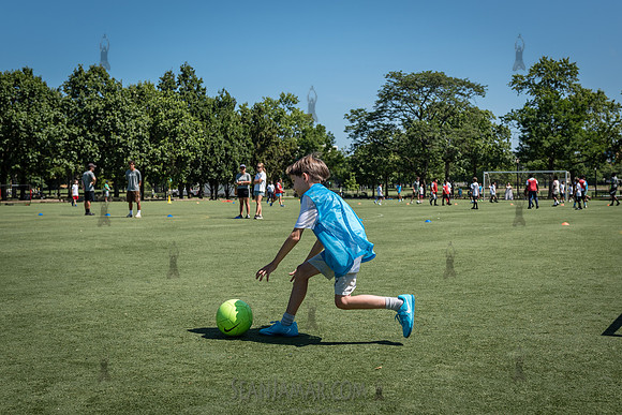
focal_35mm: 45
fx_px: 783
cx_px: 352
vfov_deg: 29.7
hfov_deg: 43.2
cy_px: 192
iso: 200
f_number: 4
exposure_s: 1/2500
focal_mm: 34
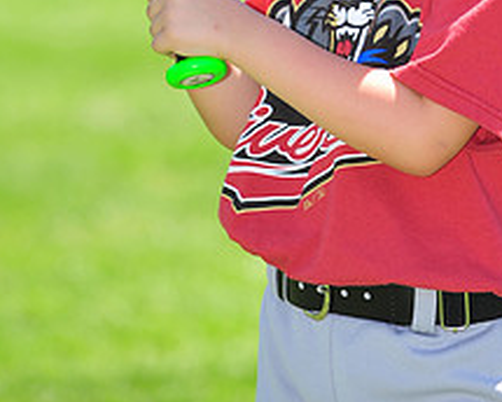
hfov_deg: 4.4
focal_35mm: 443
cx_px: 350
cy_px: -150
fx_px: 6582
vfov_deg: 3.5
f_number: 4.5
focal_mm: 175
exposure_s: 1/500
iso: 200
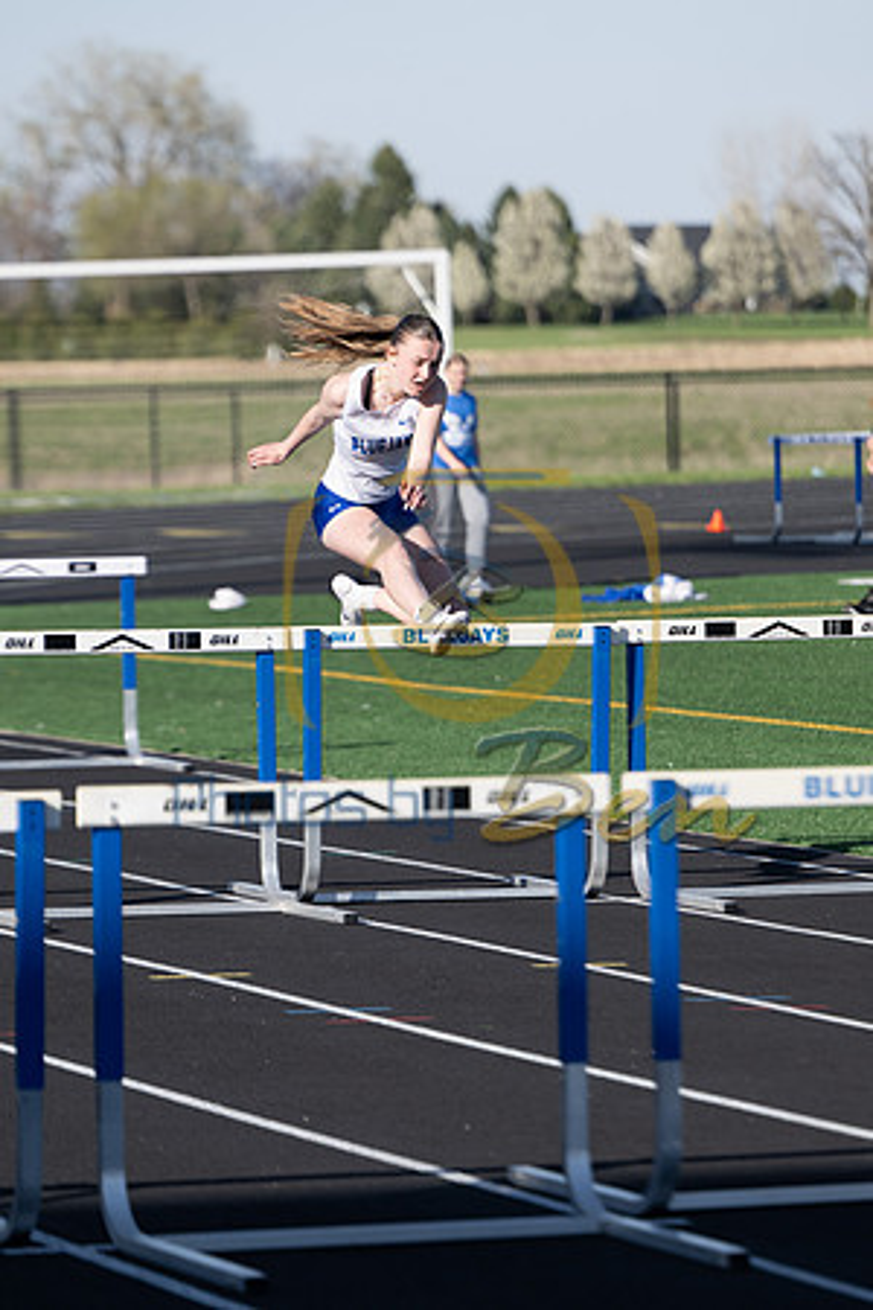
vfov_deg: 9.8
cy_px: 655
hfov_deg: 6.5
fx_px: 7638
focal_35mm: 210
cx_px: 436
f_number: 3.2
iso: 100
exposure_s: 1/1250
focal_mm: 140
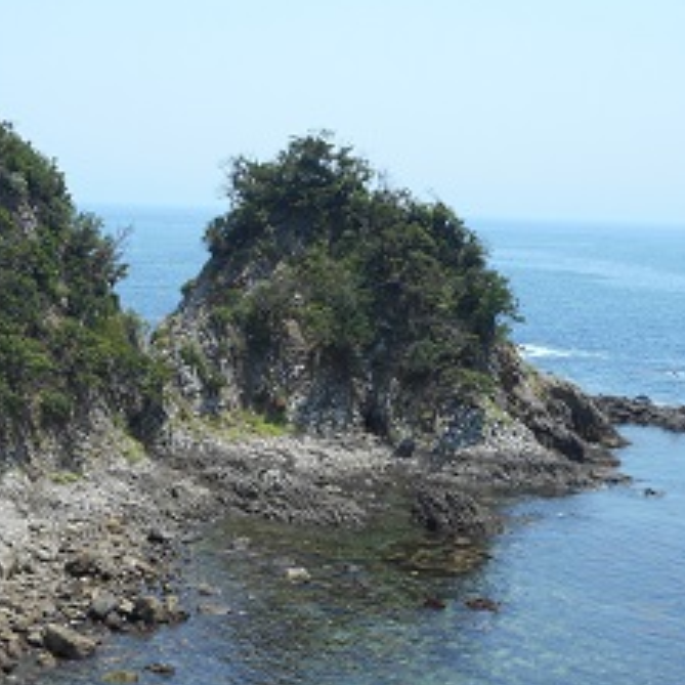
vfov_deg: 23.7
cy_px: 373
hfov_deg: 23.7
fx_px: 1634
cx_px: 299
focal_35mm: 73
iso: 80
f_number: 4.9
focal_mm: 9.1
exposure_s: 1/320
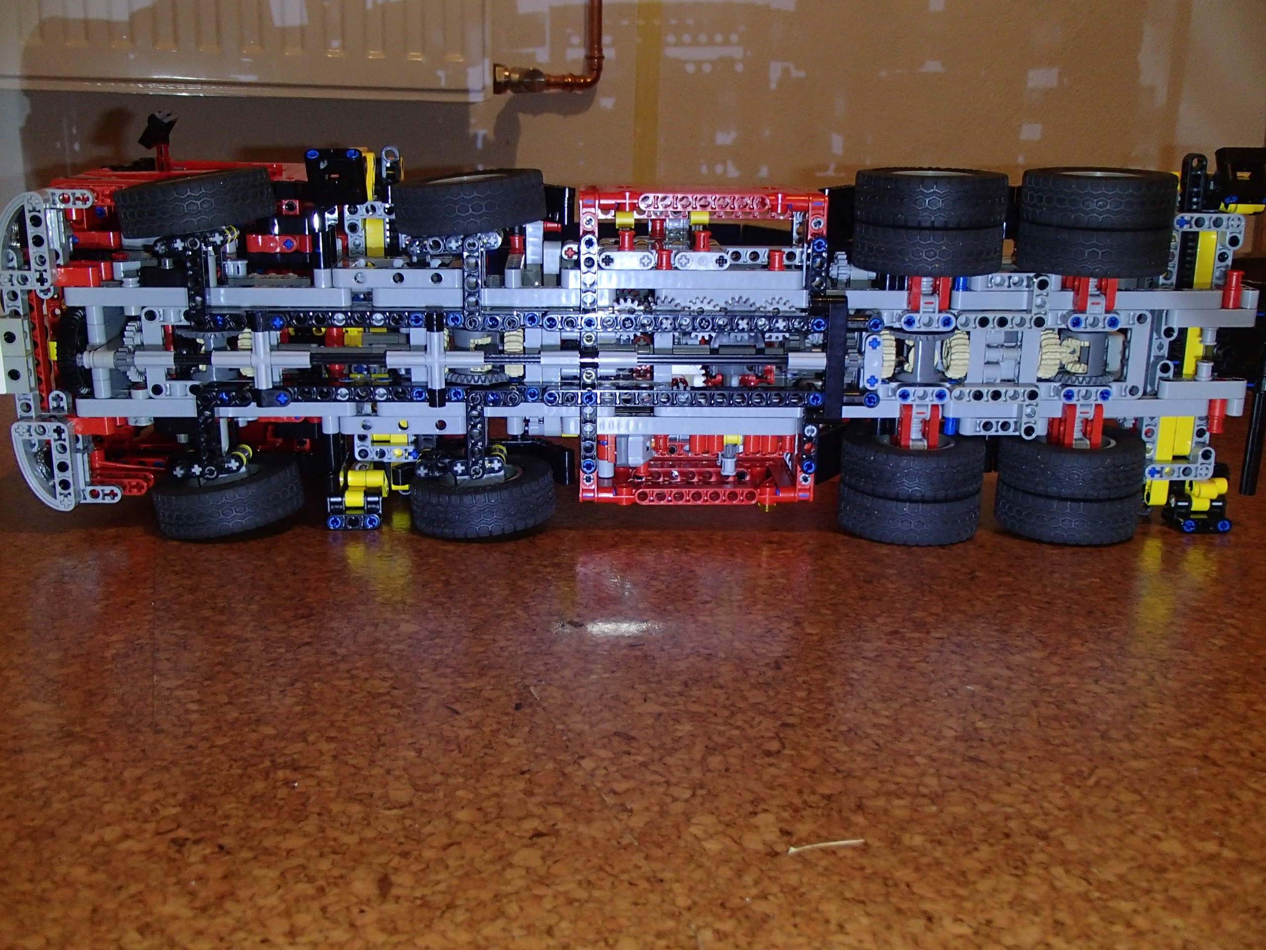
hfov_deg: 49.0
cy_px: 475
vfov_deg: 37.7
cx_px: 633
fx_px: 1390
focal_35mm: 38
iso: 400
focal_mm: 6.83
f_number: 4.6
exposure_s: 1/40
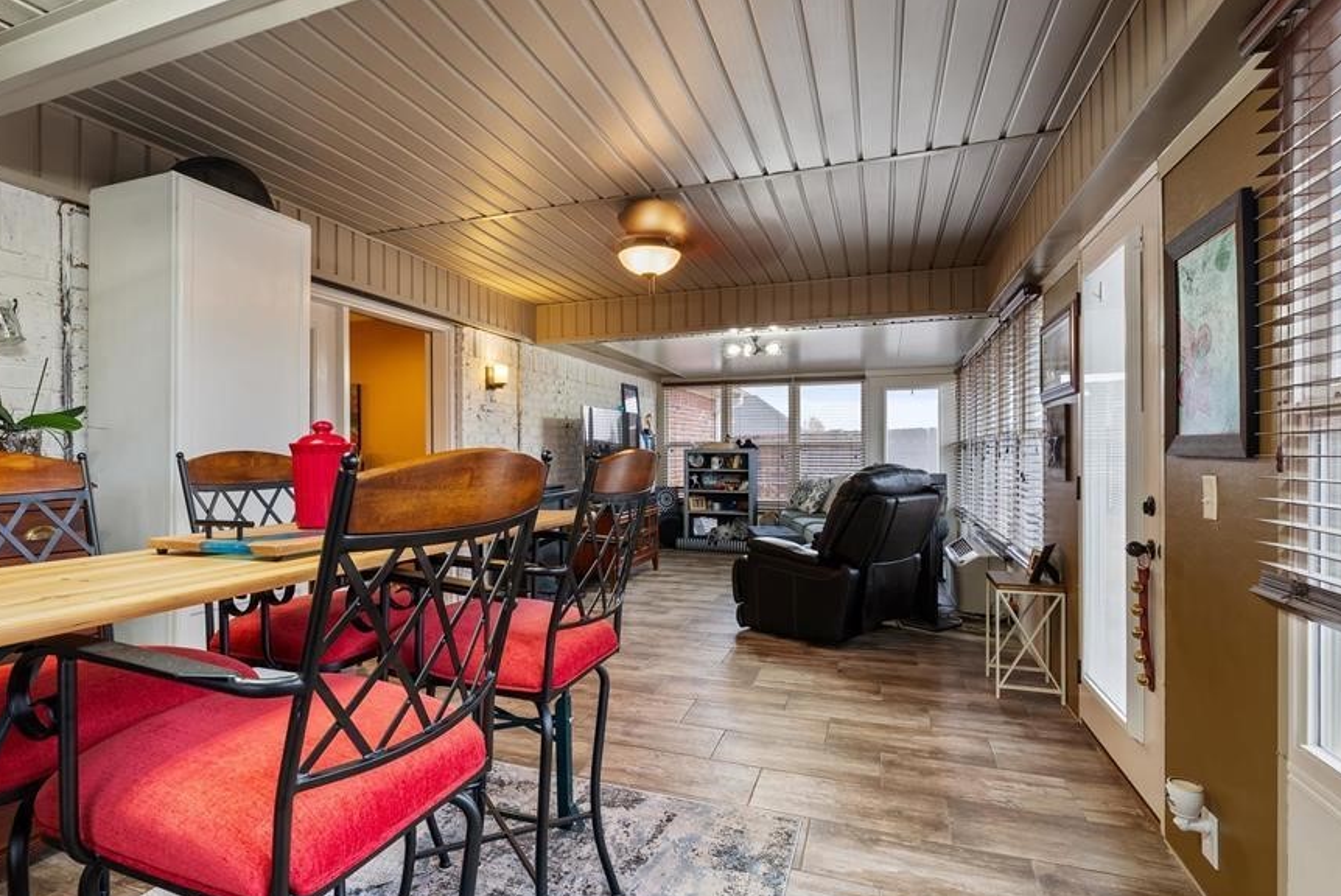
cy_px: 453
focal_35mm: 19
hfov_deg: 86.4
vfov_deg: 64.6
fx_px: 708
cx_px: 586
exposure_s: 1
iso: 250
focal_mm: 16
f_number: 9
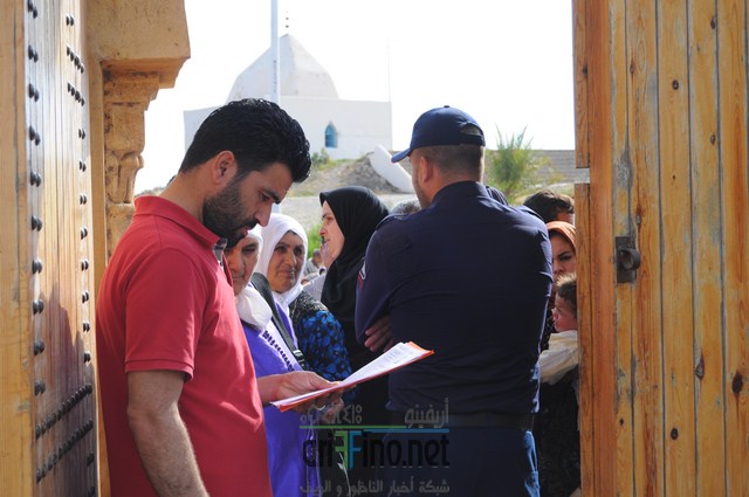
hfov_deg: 28.1
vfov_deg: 18.9
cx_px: 374
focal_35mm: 72
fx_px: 1496
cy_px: 248
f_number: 8
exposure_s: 1/250
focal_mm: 48
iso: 200
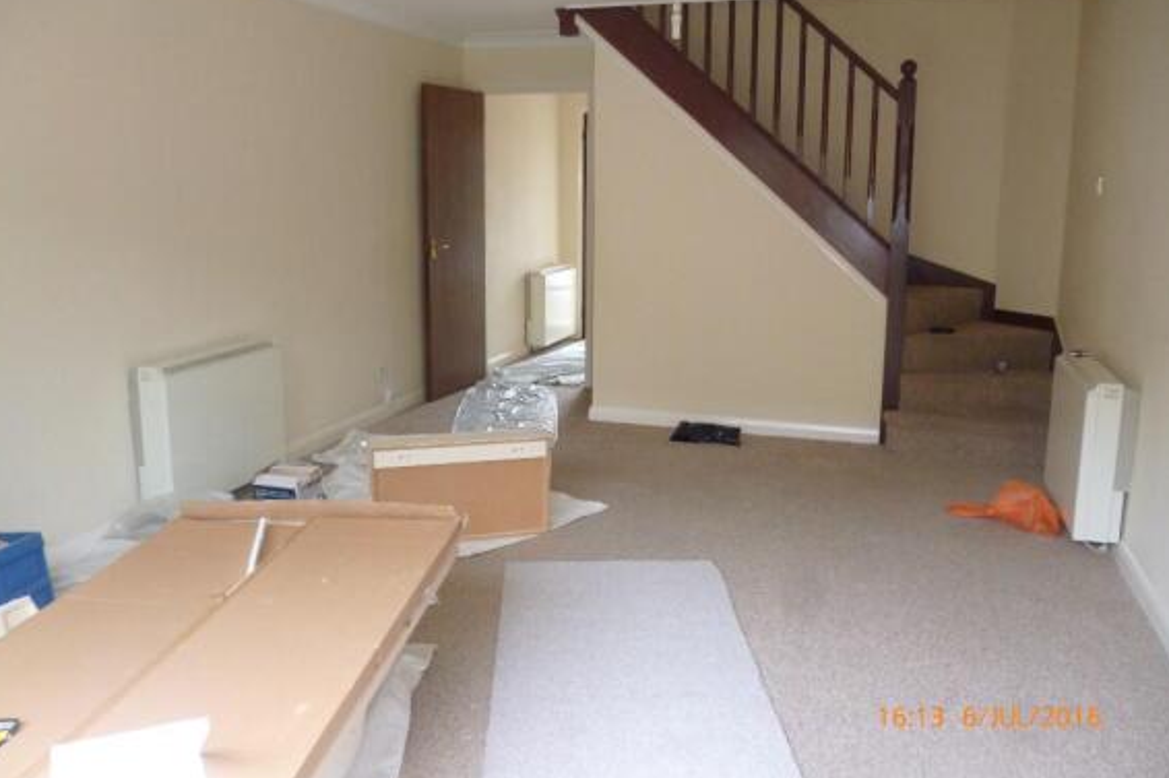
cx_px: 577
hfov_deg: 61.9
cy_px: 356
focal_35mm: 30
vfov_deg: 43.5
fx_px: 974
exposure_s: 1/60
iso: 250
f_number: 3.1
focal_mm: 5
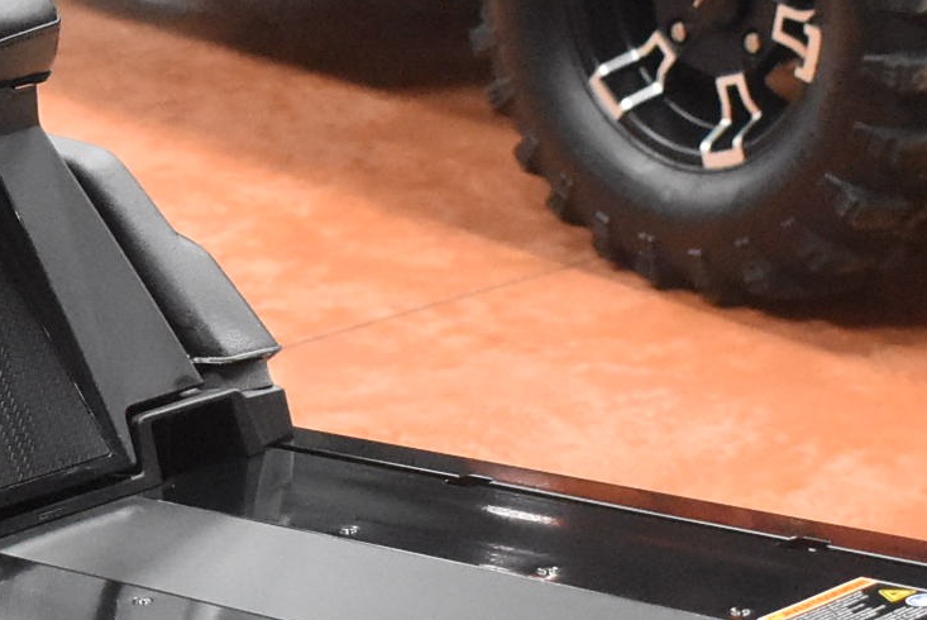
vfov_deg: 9.0
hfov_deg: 13.1
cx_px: -107
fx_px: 3944
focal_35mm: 153
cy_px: 474
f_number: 4
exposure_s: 1/125
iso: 5000
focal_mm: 25
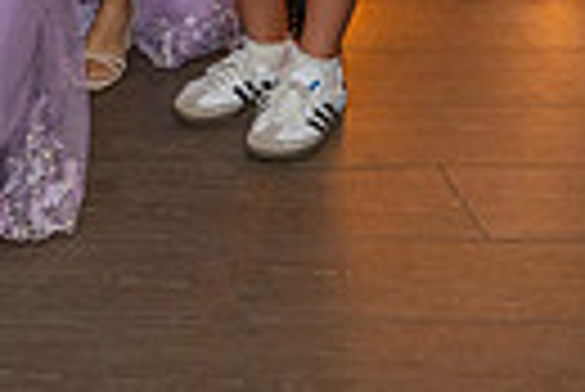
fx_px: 1741
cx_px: -180
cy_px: -309
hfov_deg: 17.8
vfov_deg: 11.9
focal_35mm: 107
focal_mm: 24
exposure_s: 1/125
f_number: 5
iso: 640
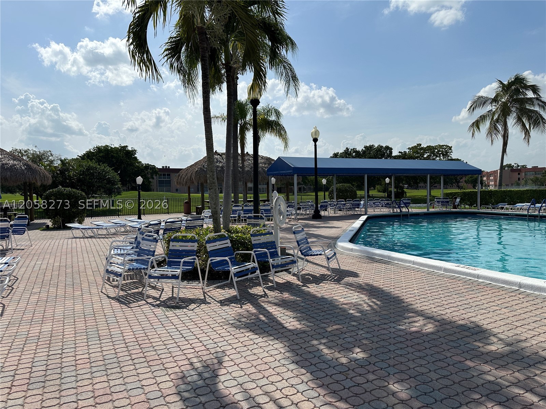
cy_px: 204
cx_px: 273
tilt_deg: -2.4
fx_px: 379
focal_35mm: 24
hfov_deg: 71.6
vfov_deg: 56.8
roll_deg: +0.0
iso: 80
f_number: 1.78
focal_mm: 6.86
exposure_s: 1/12048
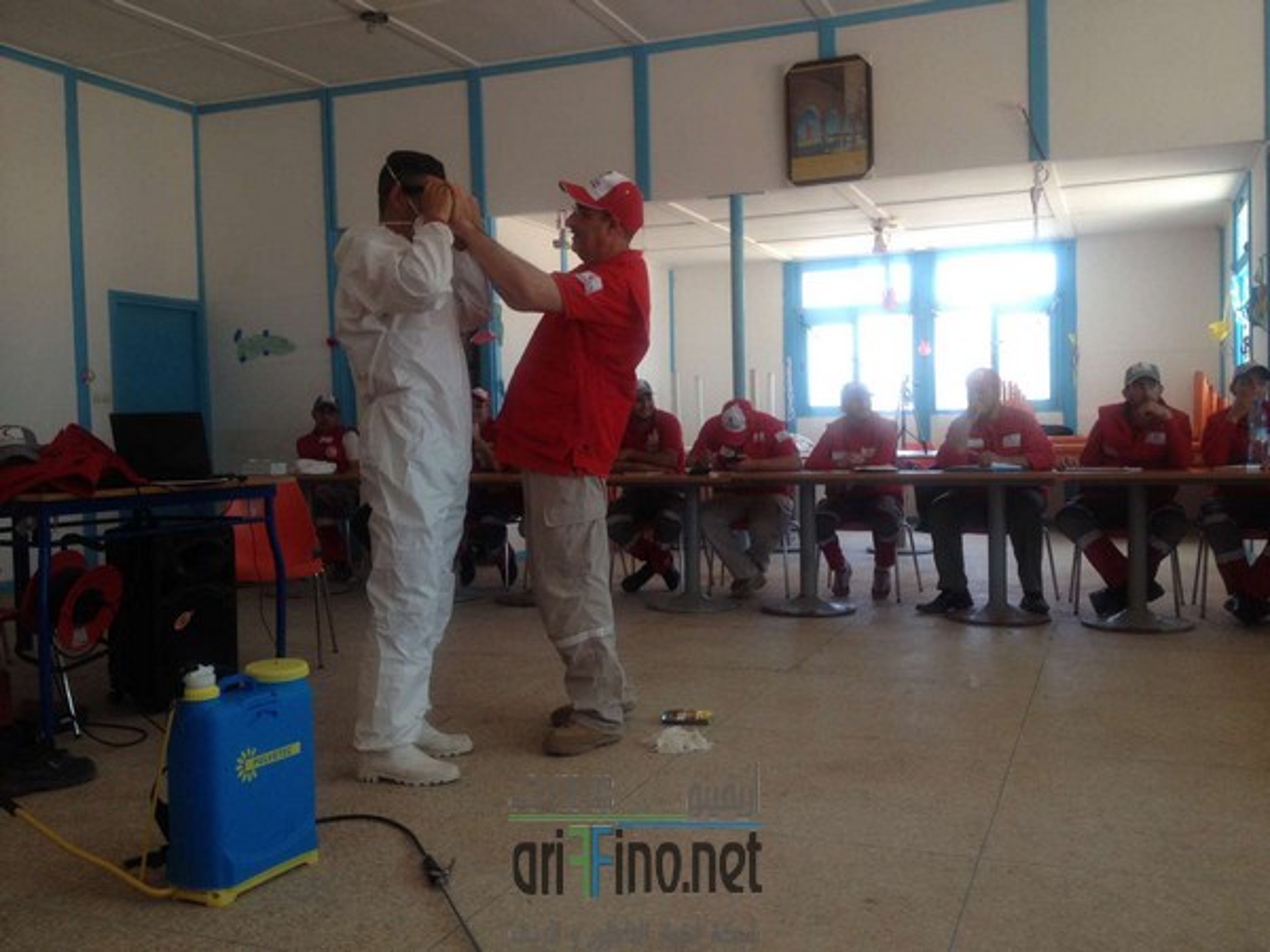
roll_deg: +2.3
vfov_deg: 40.7
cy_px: 476
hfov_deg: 52.6
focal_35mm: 35
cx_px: 635
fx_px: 1284
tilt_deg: -6.1
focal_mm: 4.28
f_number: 2.4
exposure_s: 1/60
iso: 50
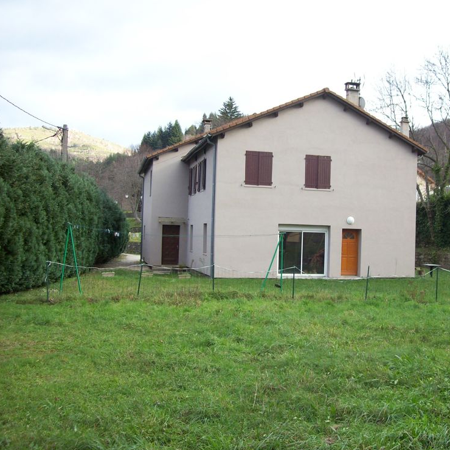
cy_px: 227
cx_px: 301
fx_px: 632
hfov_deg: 38.7
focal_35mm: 43
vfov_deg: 39.2
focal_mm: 6
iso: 80
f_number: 2.7
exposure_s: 1/160
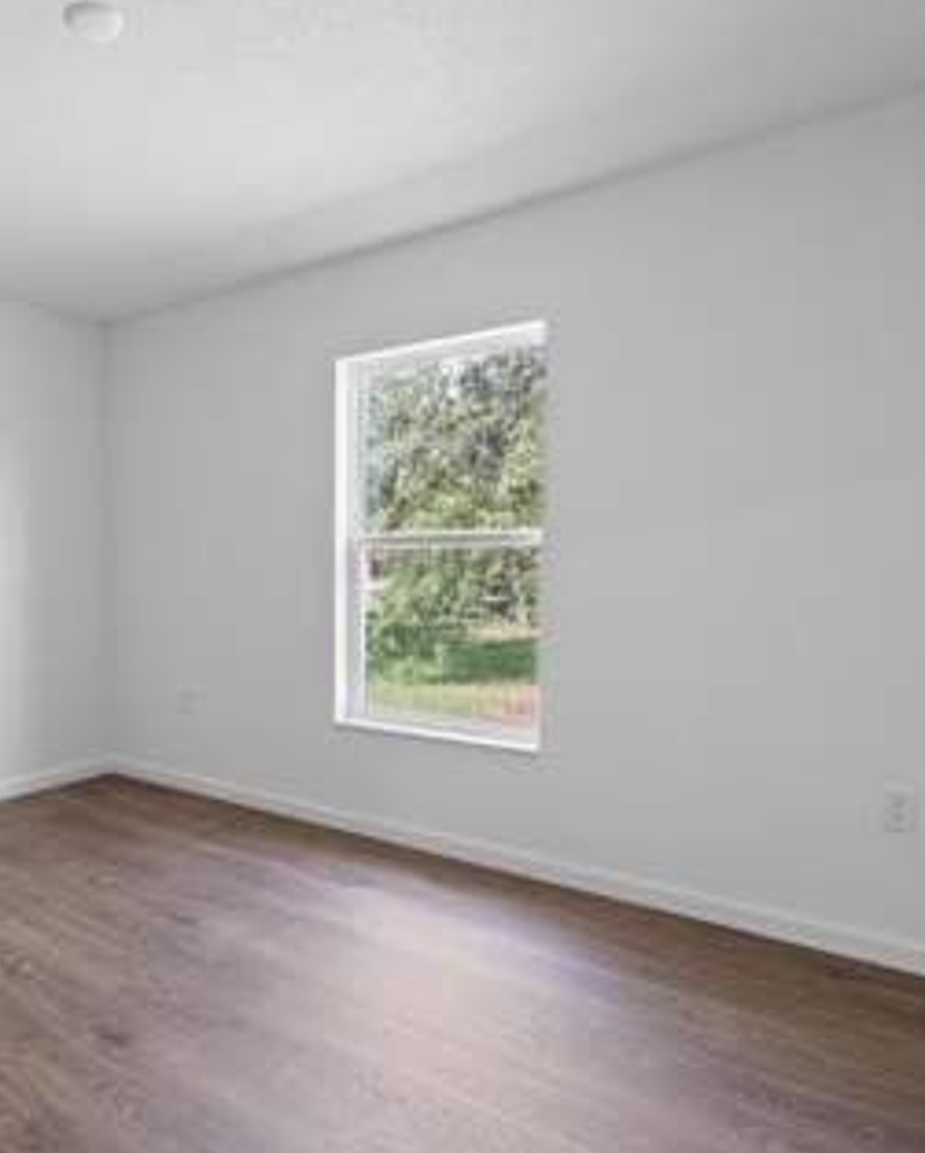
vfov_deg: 72.5
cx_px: 265
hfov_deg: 58.7
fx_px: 786
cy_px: 567
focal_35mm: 23
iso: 100
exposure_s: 1/4
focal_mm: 16
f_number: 6.3
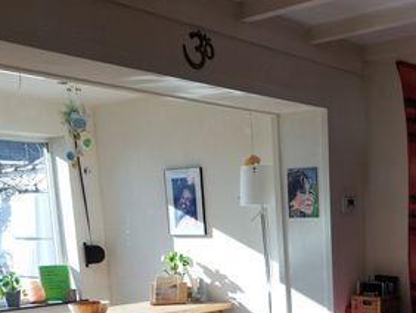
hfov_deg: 35.6
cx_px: 361
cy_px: 310
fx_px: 613
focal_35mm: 51
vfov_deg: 27.1
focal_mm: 5.23
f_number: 1.8
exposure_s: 1/278
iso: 25
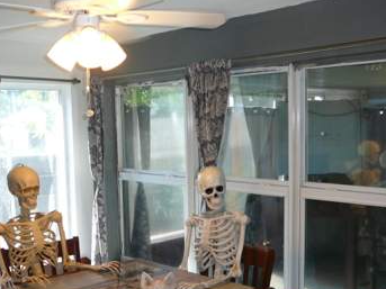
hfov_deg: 38.9
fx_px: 546
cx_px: 172
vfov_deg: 29.4
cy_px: 198
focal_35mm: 49
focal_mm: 5.2
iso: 100
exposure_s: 1/30
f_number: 2.8
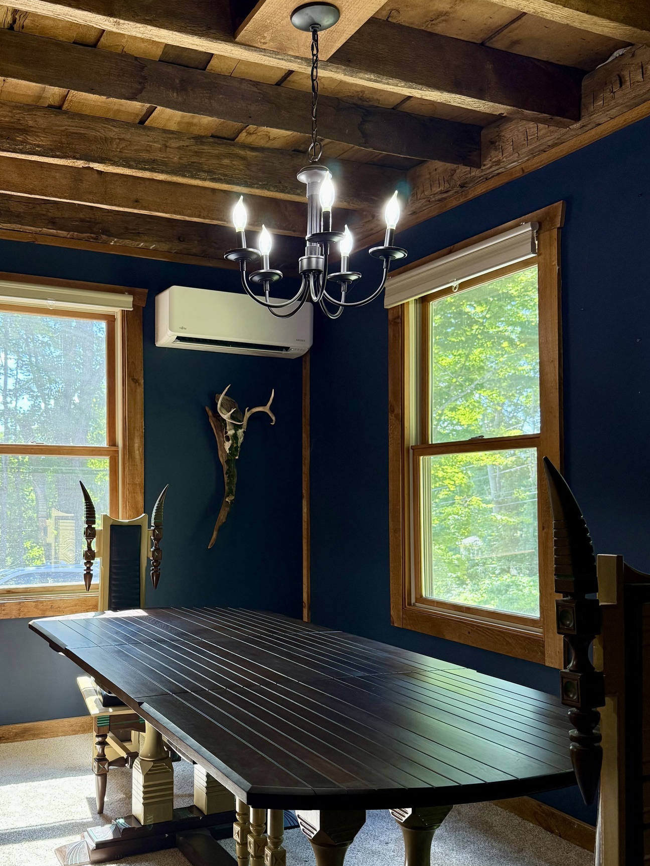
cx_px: 233
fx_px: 801
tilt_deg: -0.2
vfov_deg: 56.5
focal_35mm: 32
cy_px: 504
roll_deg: -0.3
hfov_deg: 43.7
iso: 200
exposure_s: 1/124
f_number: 1.78
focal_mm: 6.76
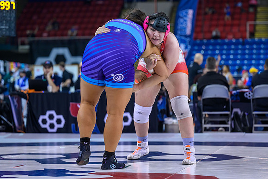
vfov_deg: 12.1
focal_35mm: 113
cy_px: 90
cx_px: 142
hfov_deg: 18.1
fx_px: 841
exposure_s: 1/800
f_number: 2.8
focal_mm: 94
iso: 2000
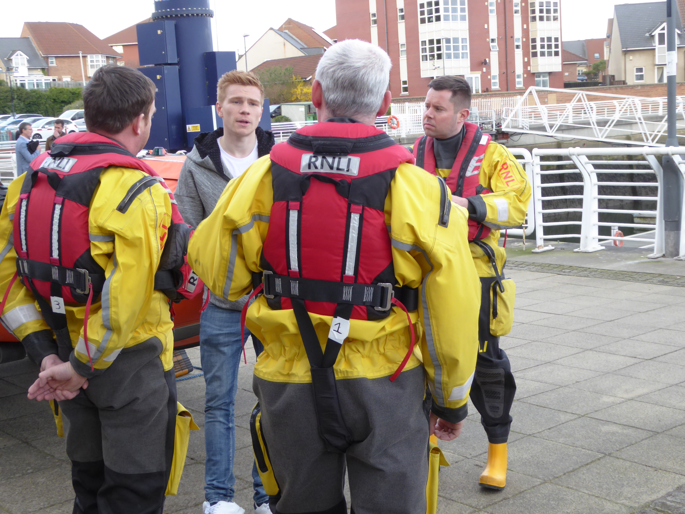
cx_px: 342
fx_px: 1049
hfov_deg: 36.2
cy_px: 257
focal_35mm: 53
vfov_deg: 27.5
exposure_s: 1/60
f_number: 4.1
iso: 160
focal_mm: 9
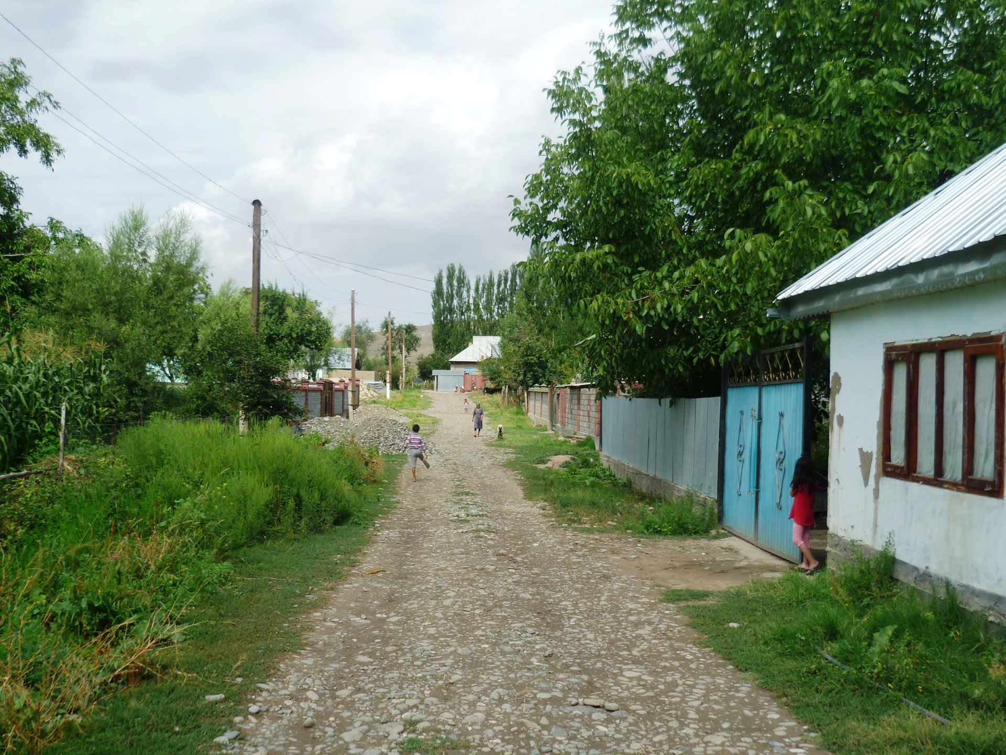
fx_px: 1133
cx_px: 503
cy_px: 378
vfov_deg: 36.8
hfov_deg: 47.9
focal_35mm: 39
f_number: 10
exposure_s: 1/125
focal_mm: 7
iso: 80
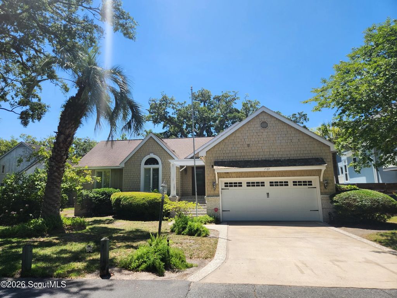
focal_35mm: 23
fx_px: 264
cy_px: 149
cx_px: 198
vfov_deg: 58.9
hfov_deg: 73.9
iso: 20
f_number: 1.8
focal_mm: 5.4
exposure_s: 1/1228
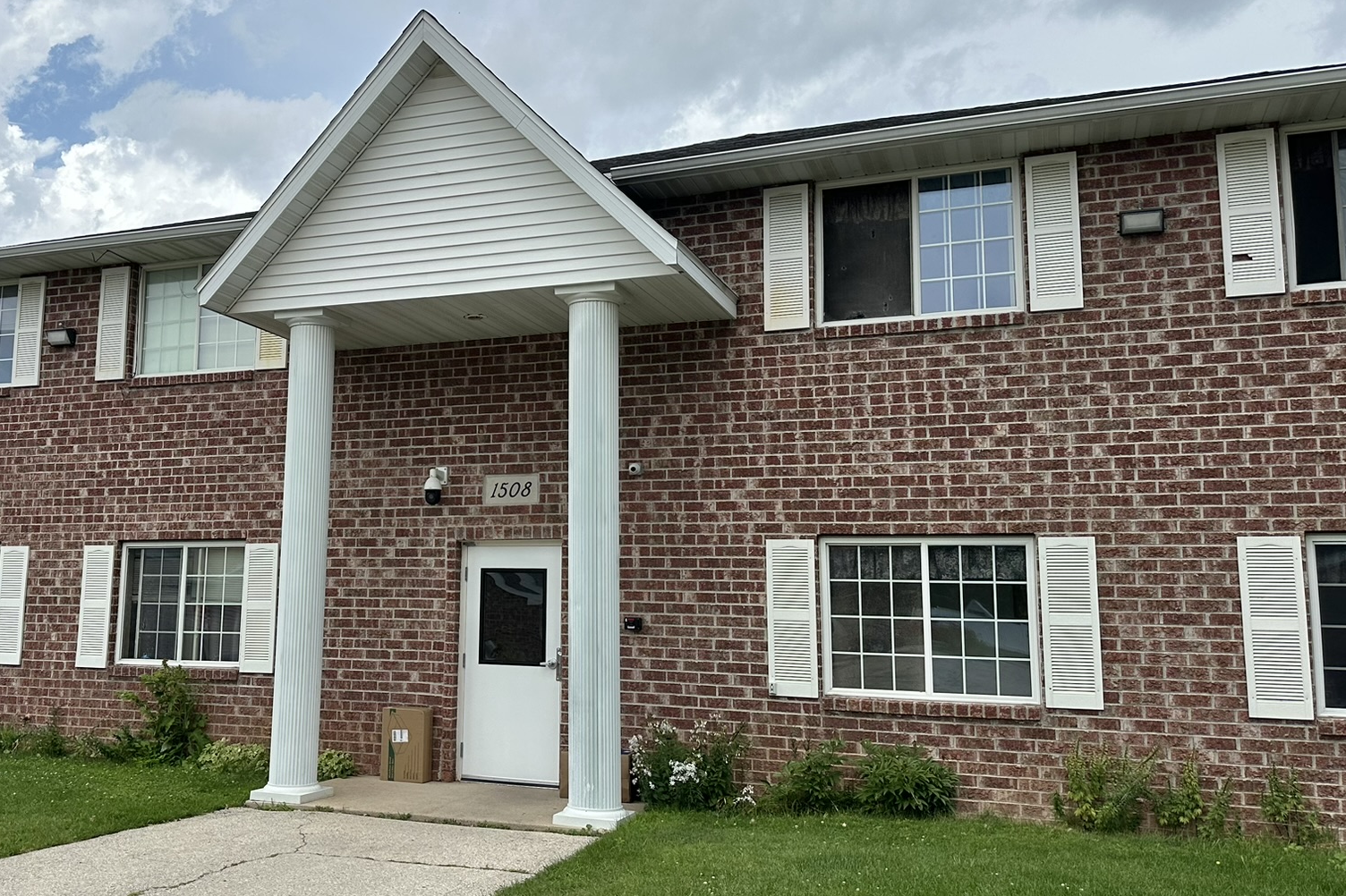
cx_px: 481
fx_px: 1271
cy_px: 440
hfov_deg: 55.0
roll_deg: -1.3
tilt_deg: +8.3
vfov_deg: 38.9
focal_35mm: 34
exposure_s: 1/6211
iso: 80
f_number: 1.78
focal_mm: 6.86
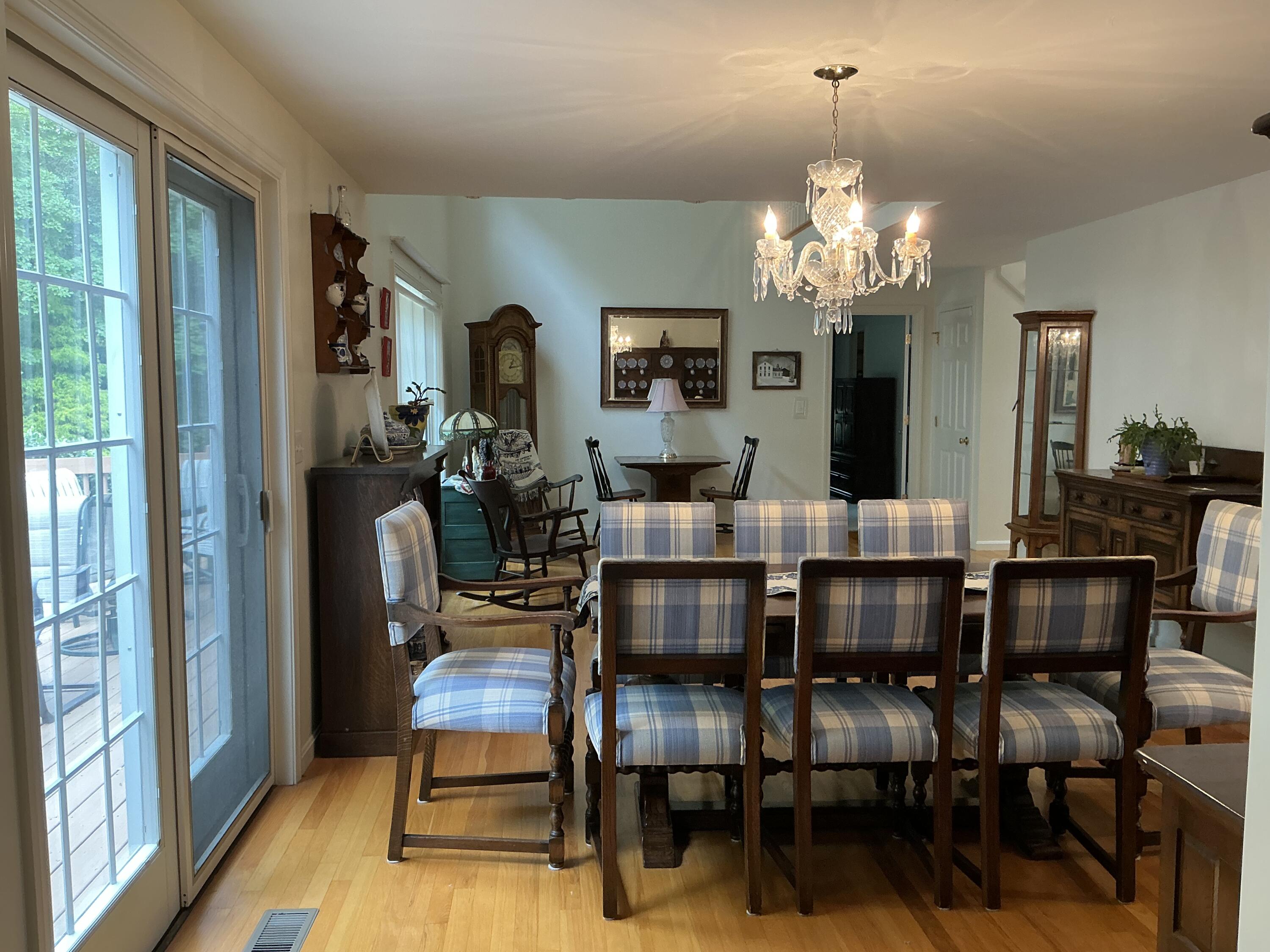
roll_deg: +1.2
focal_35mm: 28
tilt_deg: -5.7
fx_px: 1027
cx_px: 635
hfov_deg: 63.4
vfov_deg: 49.7
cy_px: 476
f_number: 1.8
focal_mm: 3
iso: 80
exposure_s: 1/60
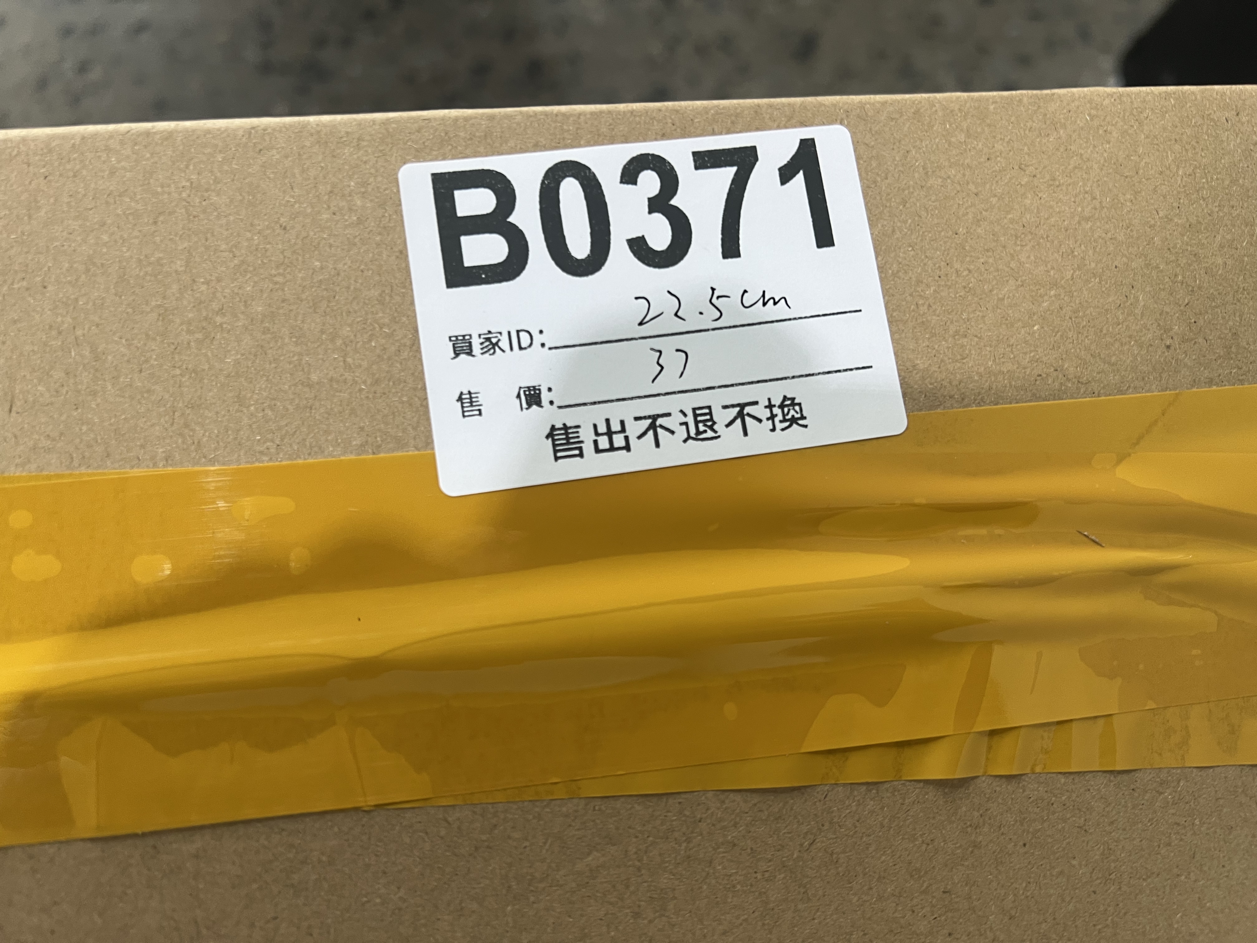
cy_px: 472
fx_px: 944
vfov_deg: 53.1
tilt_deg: -85.4
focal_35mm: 26
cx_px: 628
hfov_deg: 67.3
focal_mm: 5.7
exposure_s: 1/50
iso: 80
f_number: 1.5
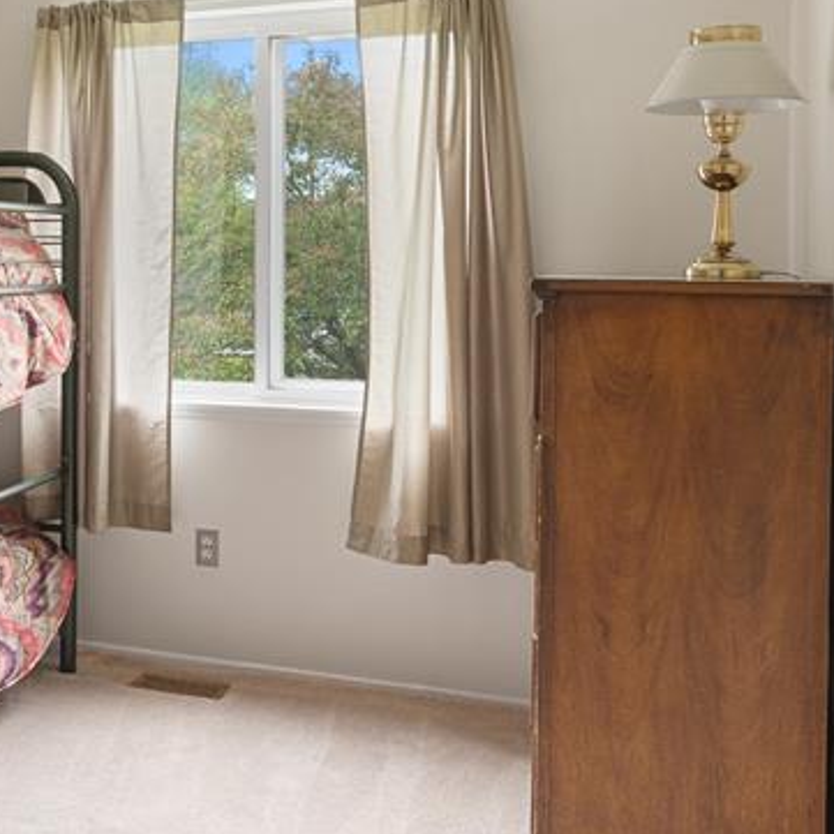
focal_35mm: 41
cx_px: 169
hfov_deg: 39.3
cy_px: 295
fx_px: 1118
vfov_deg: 40.5
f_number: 9
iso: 400
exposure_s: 1/10
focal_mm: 17
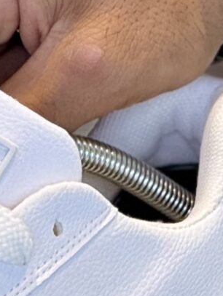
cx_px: -203
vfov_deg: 2.6
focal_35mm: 754
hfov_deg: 2.0
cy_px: 300
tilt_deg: -15.2
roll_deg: -1.2
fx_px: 6466
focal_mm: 15.66
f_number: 2.8
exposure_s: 1/100
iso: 80
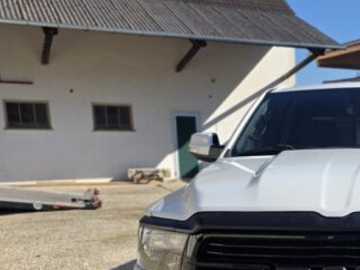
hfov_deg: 31.5
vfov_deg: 24.7
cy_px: 259
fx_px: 593
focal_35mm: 57
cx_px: 350
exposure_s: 1/4889
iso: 80
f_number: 1.7
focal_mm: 6.25
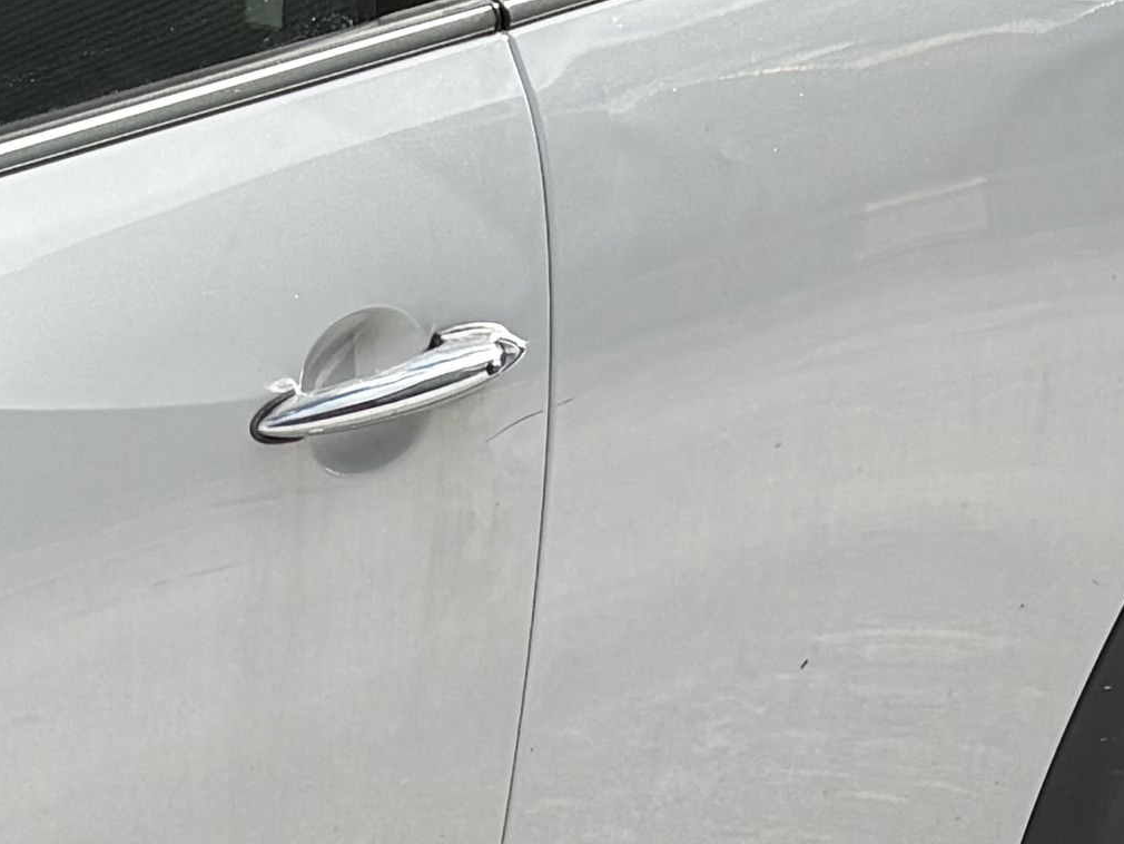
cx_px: -1063
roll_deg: -2.7
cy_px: 744
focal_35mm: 147
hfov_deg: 12.1
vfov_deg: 10.1
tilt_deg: -15.5
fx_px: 4774
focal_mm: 5.96
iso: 50
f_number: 1.6
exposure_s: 1/2451
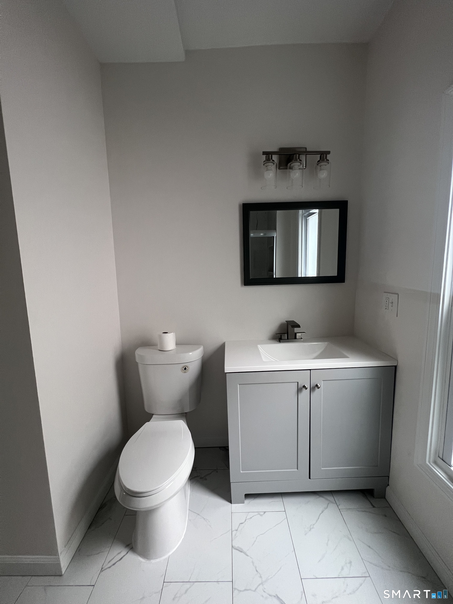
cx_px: 226
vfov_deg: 106.2
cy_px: 302
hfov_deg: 89.9
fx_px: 227
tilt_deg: -7.4
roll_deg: -0.4
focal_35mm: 13
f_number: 1.8
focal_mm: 1.57
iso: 200
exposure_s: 1/99
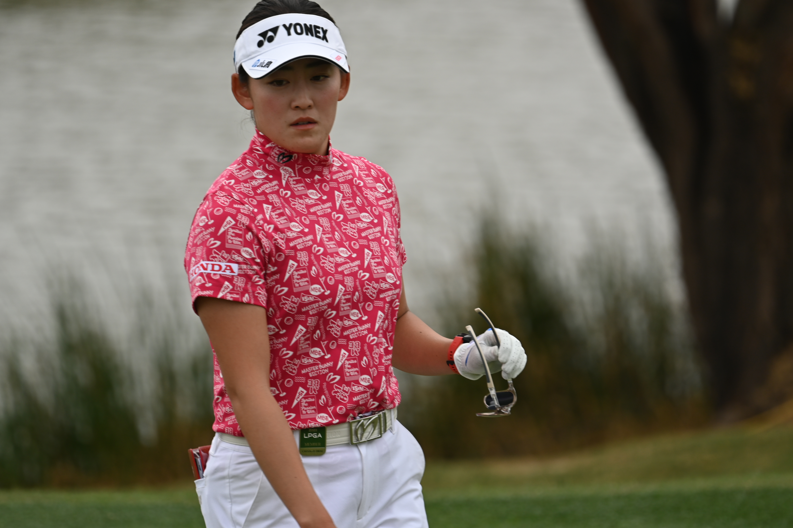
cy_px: 264
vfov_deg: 2.3
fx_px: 13238
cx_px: 397
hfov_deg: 3.4
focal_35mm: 601
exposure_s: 1/640
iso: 140
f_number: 5.6
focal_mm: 400
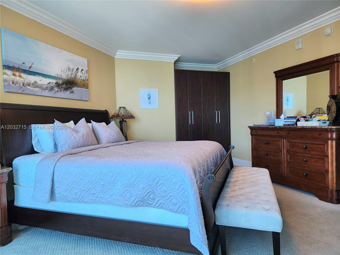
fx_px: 226
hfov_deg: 73.9
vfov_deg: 58.9
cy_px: 128
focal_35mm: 23
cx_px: 170
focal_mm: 6.4
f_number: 1.8
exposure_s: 1/120
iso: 100
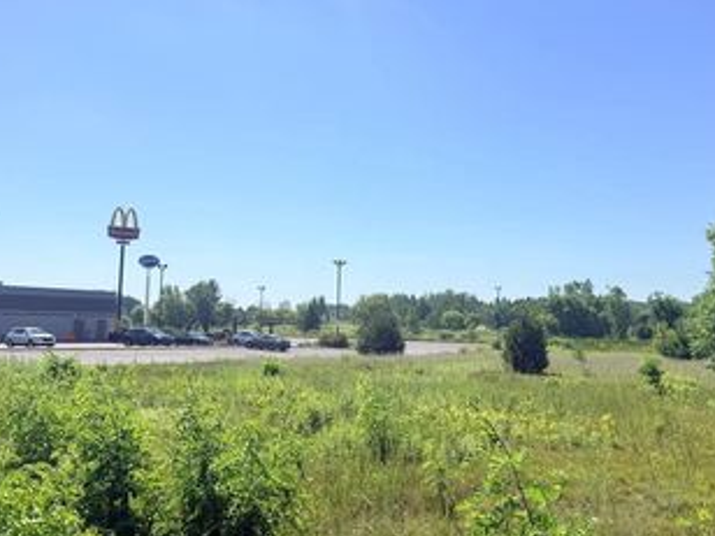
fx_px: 806
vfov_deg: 36.8
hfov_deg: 47.8
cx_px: 395
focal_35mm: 39
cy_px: 247
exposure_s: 1/4405
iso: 80
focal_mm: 6.76
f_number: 1.78
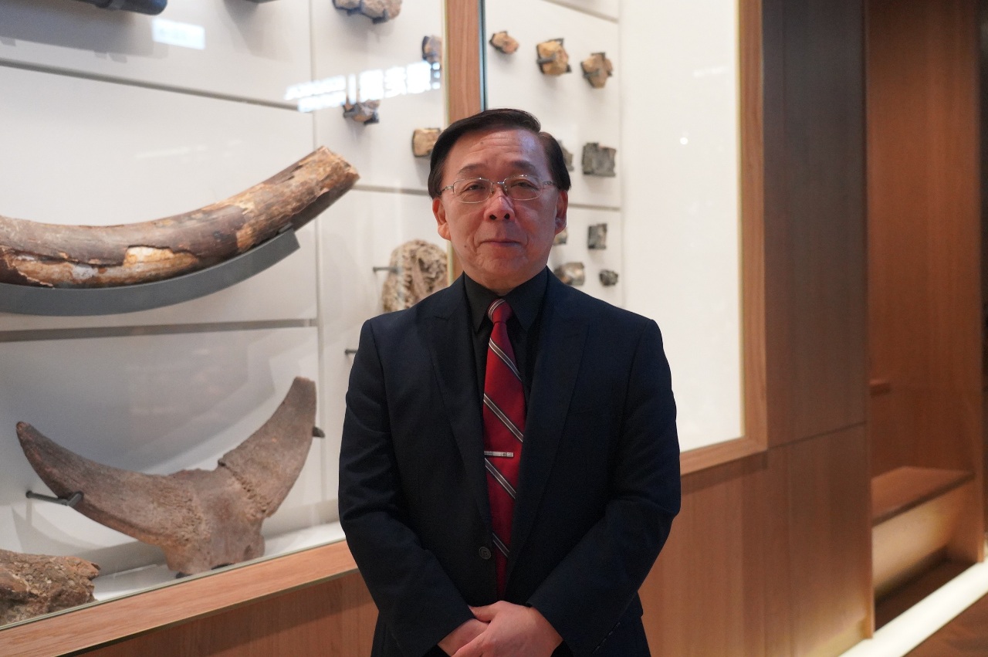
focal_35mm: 41
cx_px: 494
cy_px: 328
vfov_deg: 32.6
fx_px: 1124
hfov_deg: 47.4
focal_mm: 41
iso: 12800
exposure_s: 1/80
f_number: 4
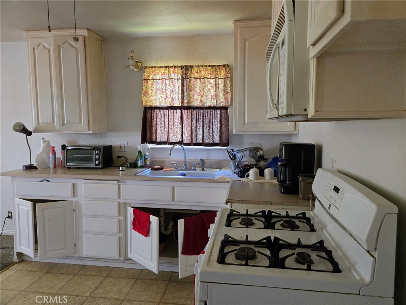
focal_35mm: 23
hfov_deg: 73.9
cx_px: 203
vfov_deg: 58.9
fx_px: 270
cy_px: 152
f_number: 1.8
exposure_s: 1/60
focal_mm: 5.4
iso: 640
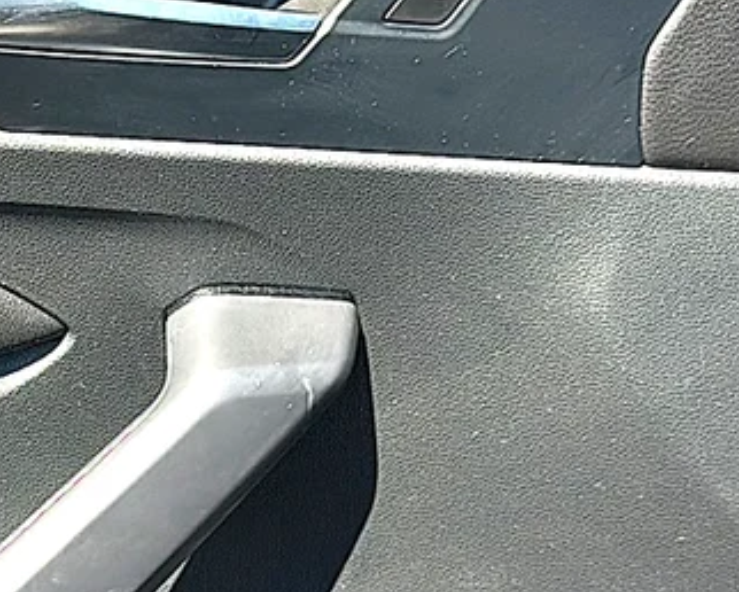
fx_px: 1904
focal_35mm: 87
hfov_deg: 21.3
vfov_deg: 17.6
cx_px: 25
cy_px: 412
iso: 100
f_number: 1.78
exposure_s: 1/981
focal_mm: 6.86
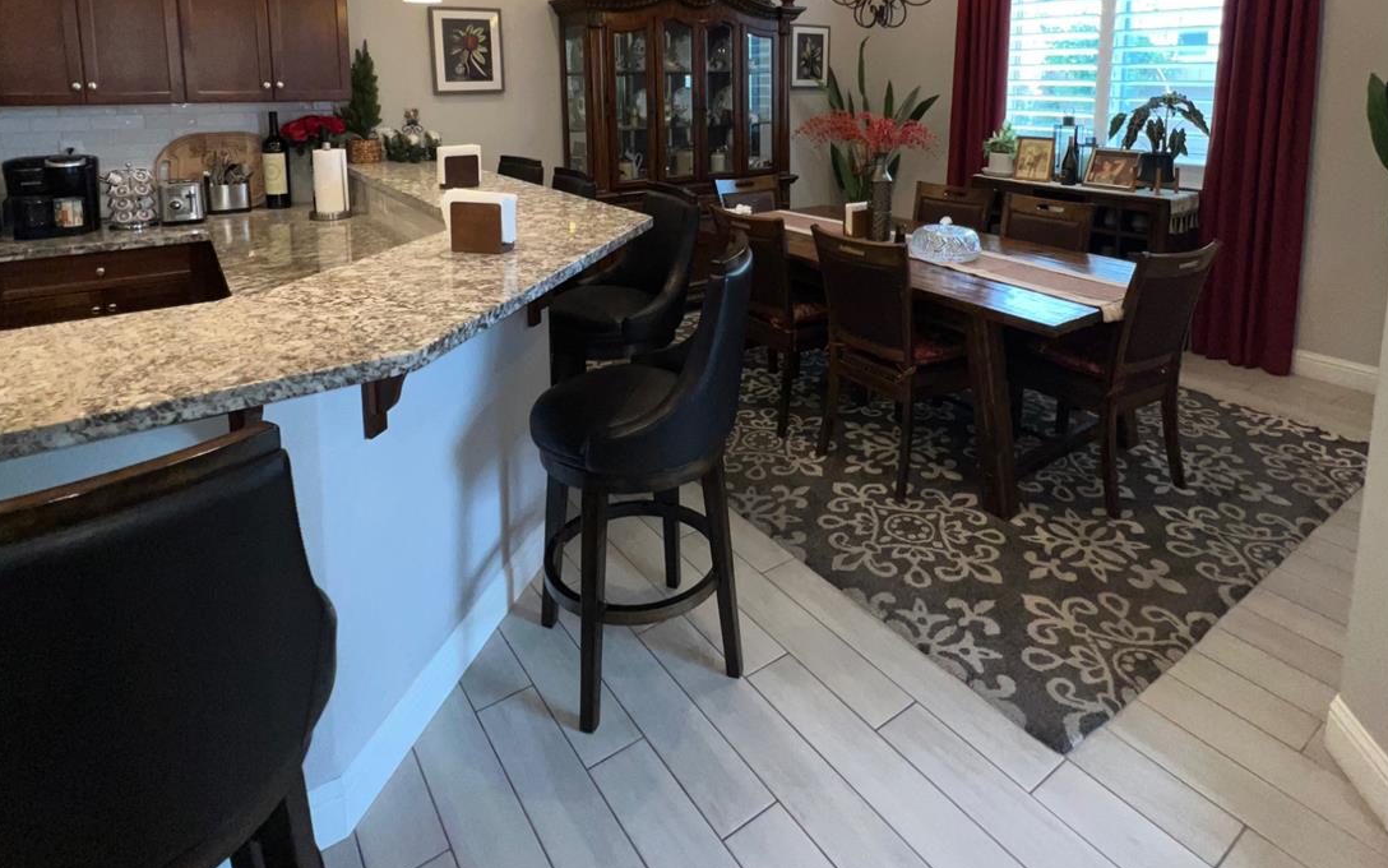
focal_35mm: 19
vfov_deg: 57.7
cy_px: 177
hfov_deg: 88.0
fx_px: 719
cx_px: 711
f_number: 1.8
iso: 64
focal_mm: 1.57
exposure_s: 1/120
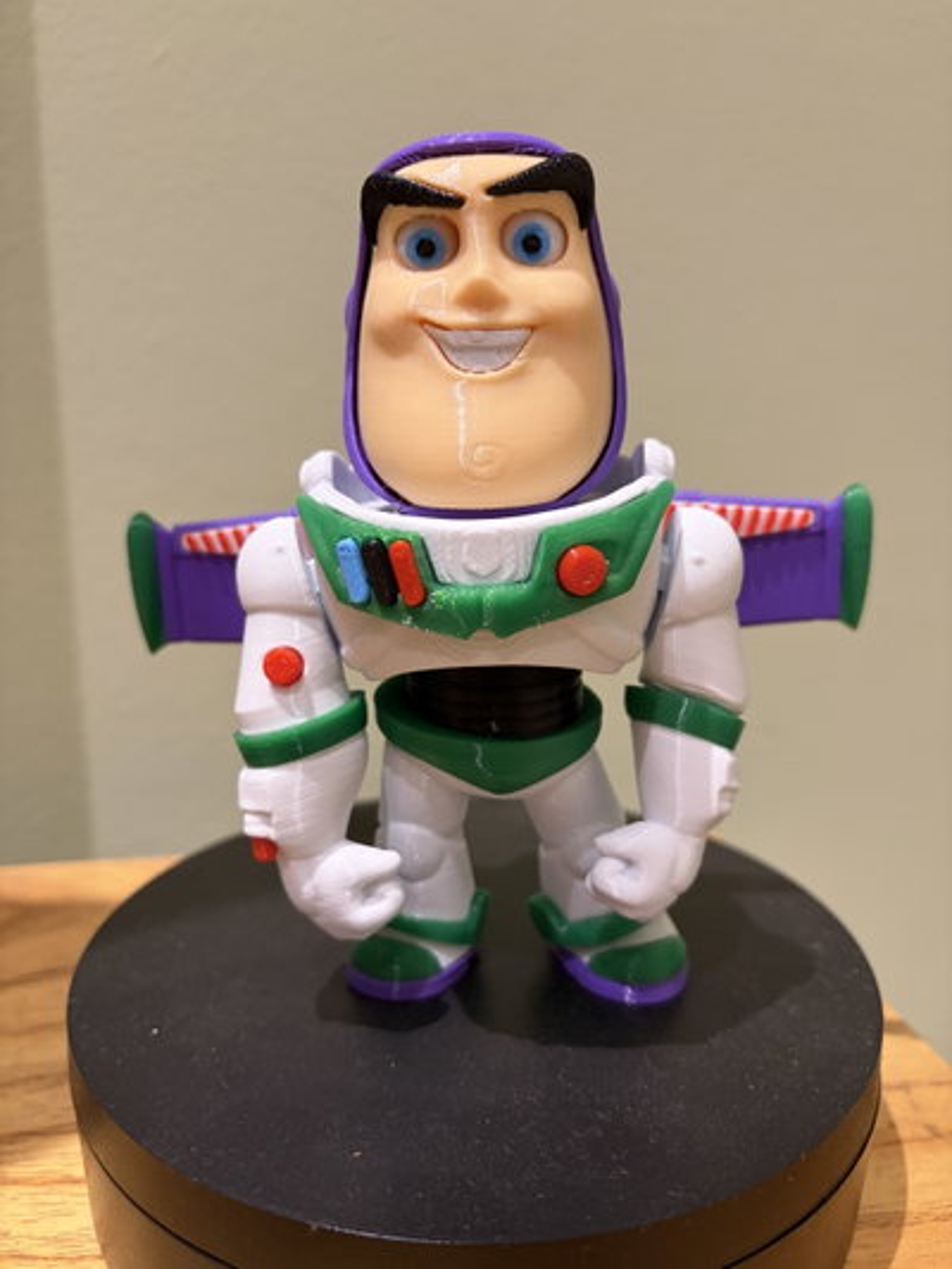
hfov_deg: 53.1
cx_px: 476
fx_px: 953
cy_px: 634
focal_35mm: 26
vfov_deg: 67.3
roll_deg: -1.5
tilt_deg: -13.4
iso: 400
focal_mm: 5.96
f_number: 1.6
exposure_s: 1/50
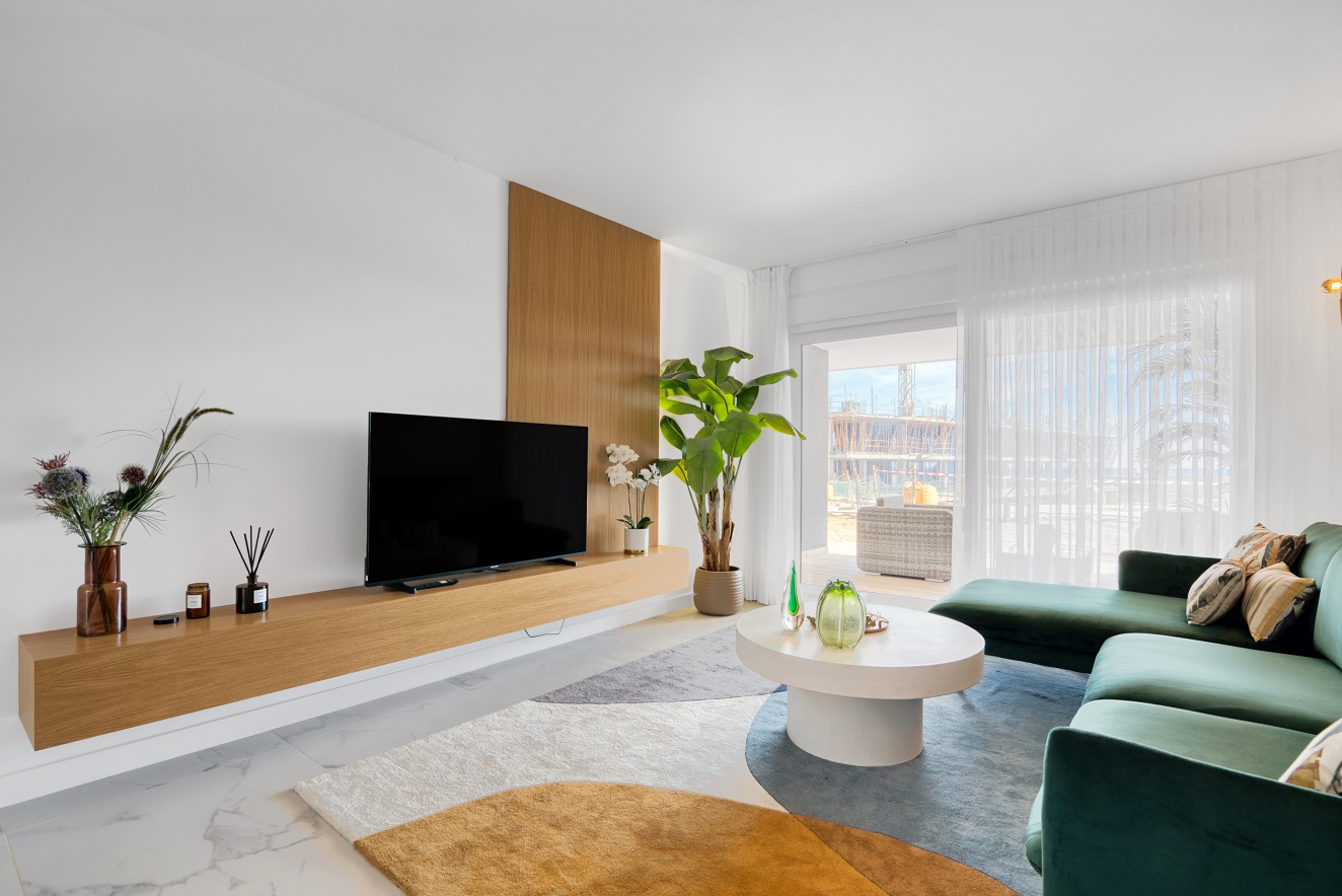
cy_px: 448
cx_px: 671
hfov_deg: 96.7
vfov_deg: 73.8
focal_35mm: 16
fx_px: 597
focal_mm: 16
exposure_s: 1/15
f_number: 10
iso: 100
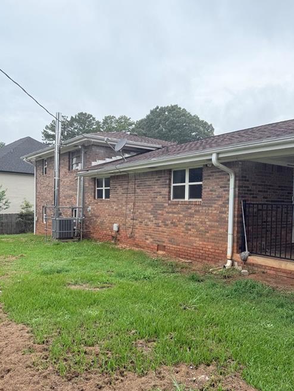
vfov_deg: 63.3
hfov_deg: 49.7
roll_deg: -1.5
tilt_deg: -1.3
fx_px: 317
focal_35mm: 28
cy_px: 214
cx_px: 138
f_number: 1.78
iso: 80
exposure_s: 1/2445
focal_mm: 6.76
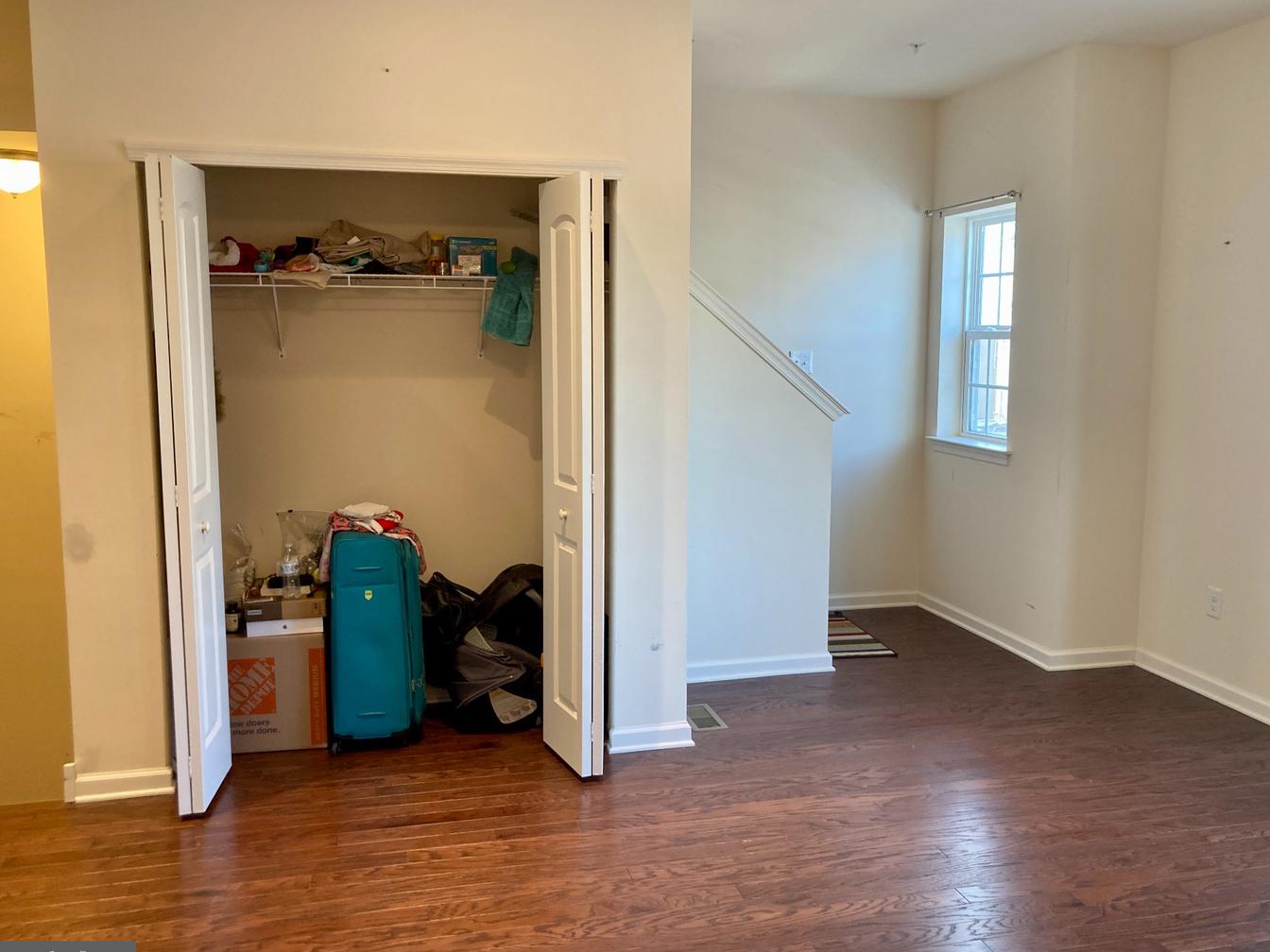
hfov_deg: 60.0
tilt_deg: -8.7
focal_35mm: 30
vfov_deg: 46.8
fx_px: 1101
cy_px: 485
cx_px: 650
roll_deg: +0.8
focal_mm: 3.99
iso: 100
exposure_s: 1/60
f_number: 1.8
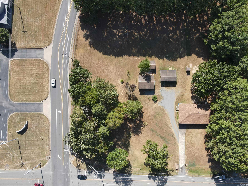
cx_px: 124
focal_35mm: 24
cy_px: 93
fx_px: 172
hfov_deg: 71.6
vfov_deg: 56.8
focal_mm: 4.5
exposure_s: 1/320
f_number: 2.8
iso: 100
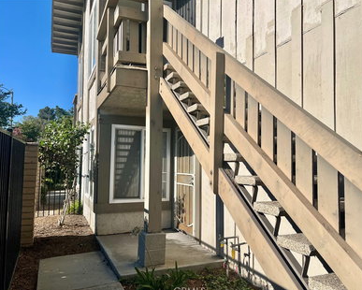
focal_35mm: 28
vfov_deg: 51.6
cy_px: 147
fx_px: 300
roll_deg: -0.7
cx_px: 192
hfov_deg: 62.1
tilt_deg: +2.9
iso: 50
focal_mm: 5.1
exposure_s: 1/5319
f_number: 1.6
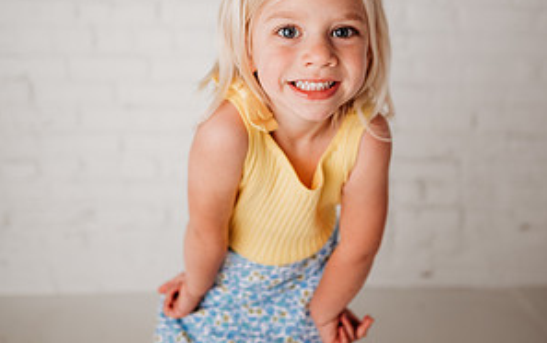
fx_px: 552
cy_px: 94
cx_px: 274
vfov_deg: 33.9
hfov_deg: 52.7
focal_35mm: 37
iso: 100
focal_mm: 24
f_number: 2
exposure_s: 1/200
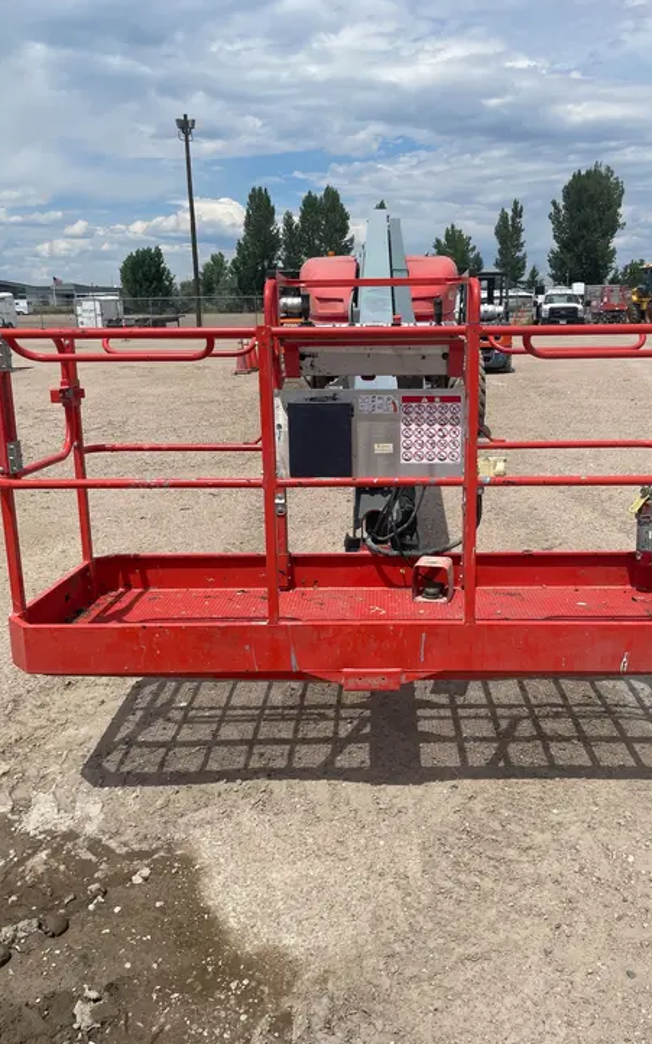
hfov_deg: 44.4
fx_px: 796
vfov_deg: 66.5
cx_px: 382
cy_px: 515
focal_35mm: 28
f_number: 1.6
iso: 32
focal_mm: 4.2
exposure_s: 1/6135
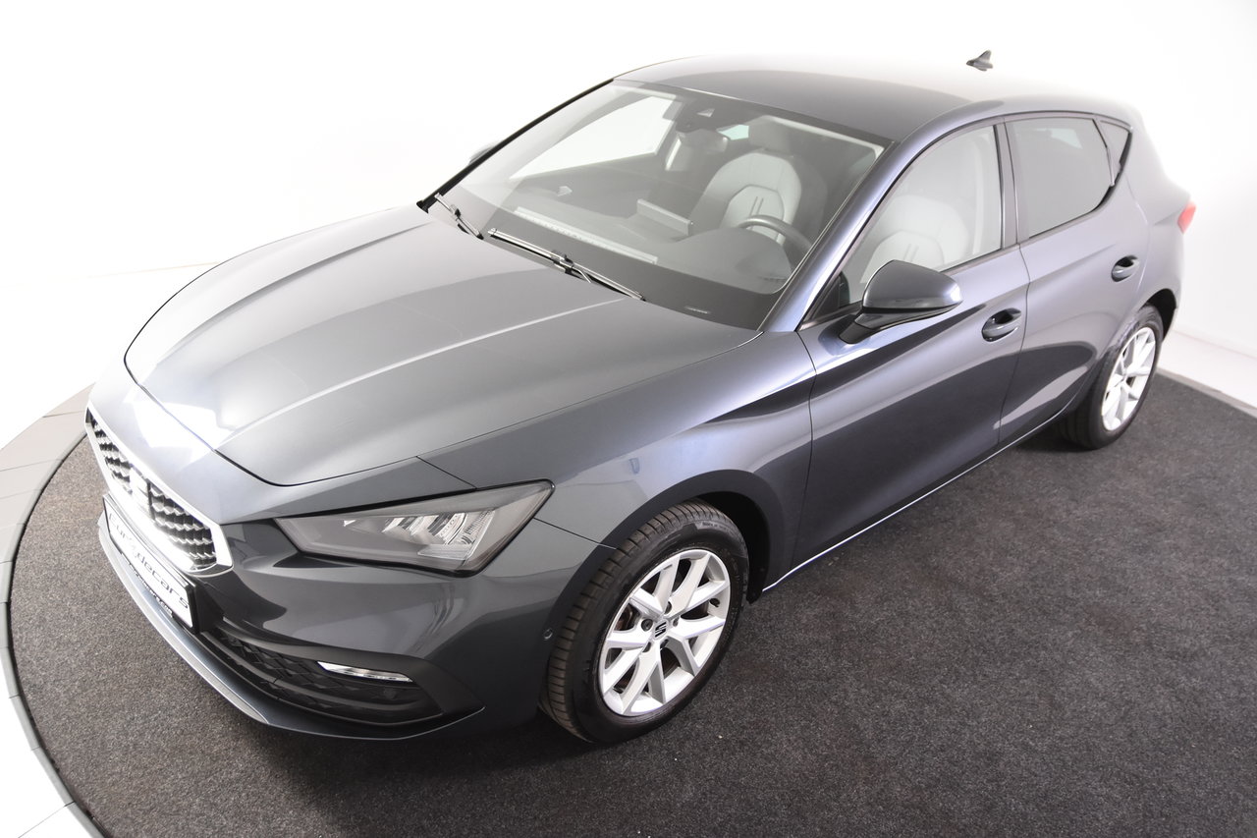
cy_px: 419
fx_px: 1047
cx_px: 628
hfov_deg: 61.9
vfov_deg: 43.6
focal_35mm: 30
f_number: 3.2
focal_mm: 20
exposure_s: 1/40
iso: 1600
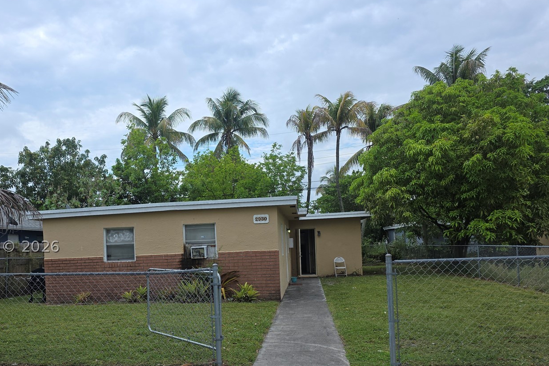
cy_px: 246
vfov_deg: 41.7
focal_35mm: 31
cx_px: 196
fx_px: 473
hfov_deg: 59.3
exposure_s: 1/358
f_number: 1.7
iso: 12
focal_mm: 6.3
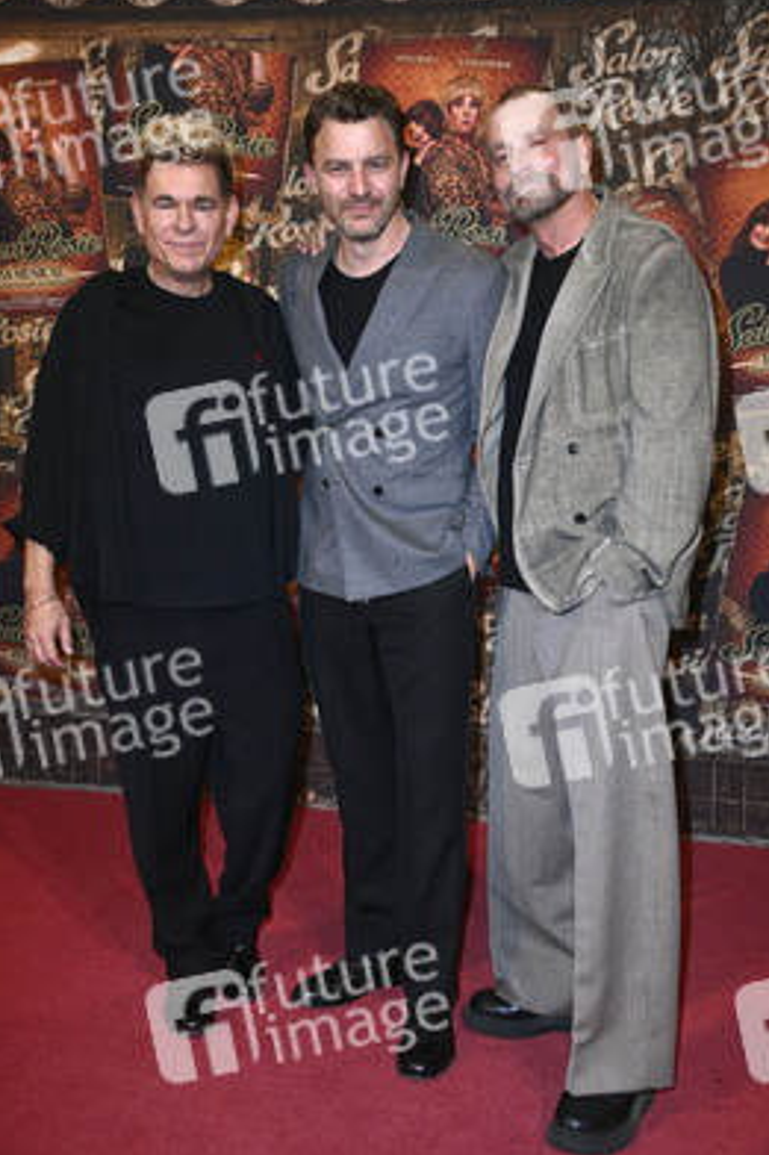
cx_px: 383
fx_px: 1571
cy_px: 572
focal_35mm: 49
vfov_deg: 40.4
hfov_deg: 27.5
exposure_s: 1/250
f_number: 5.6
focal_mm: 48
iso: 1250
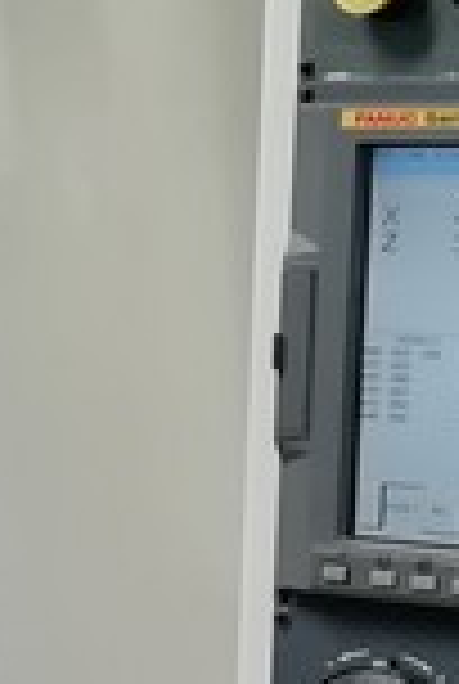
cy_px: 675
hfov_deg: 9.6
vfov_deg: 14.2
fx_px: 2703
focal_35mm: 142
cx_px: -99
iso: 125
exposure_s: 1/33.3
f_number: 2.2
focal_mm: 3.46
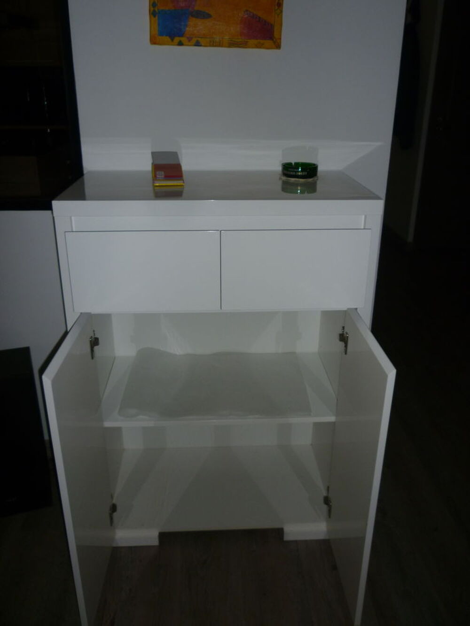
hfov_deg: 48.2
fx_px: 525
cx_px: 235
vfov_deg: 61.7
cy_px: 313
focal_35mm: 29
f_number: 3.3
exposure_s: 1/30
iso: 100
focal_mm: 5.2
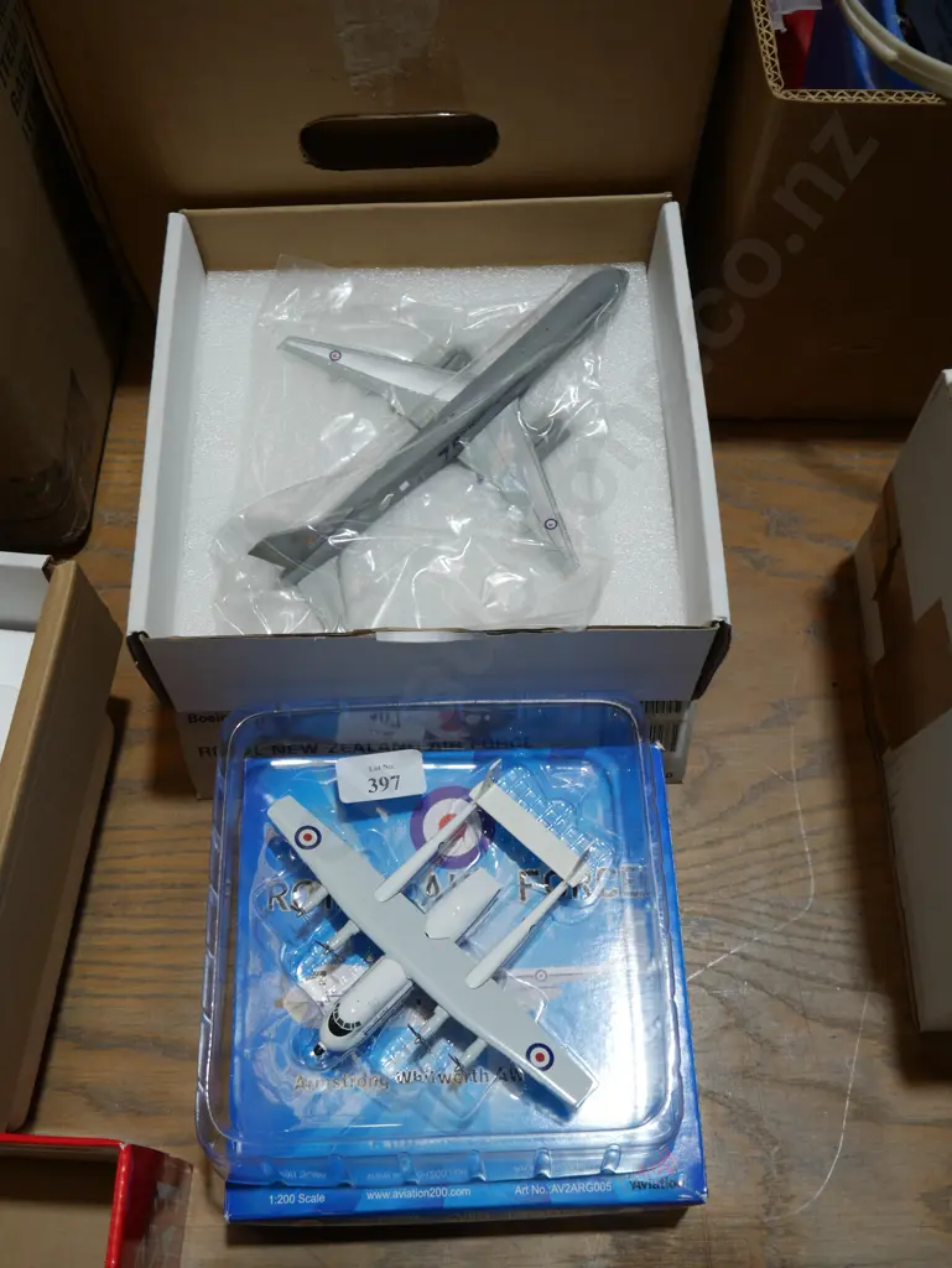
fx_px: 1319
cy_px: 634
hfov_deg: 39.7
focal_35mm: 36
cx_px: 476
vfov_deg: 51.3
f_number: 4.5
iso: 200
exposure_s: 1/125
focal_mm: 18
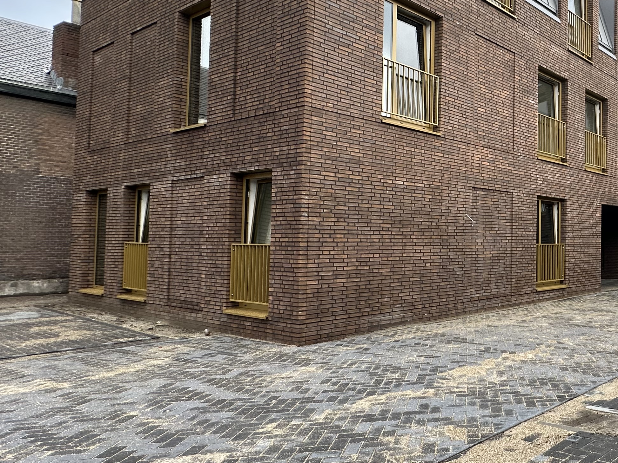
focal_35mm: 29
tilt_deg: +2.0
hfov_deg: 50.2
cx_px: 615
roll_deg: -0.6
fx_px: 518
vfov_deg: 48.2
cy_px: 222
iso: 40
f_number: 2.2
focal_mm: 2.22
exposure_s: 1/209
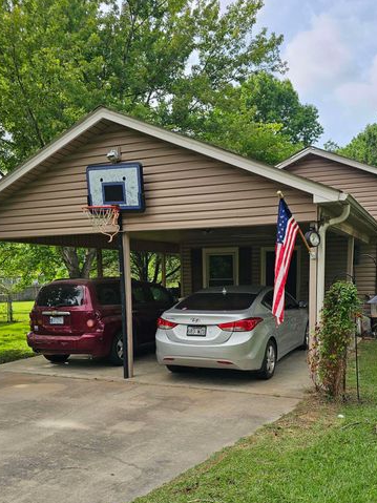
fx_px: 465
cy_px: 331
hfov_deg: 43.8
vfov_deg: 55.7
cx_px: 233
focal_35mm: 32
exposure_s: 1/265
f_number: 1.7
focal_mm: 6.3
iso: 10
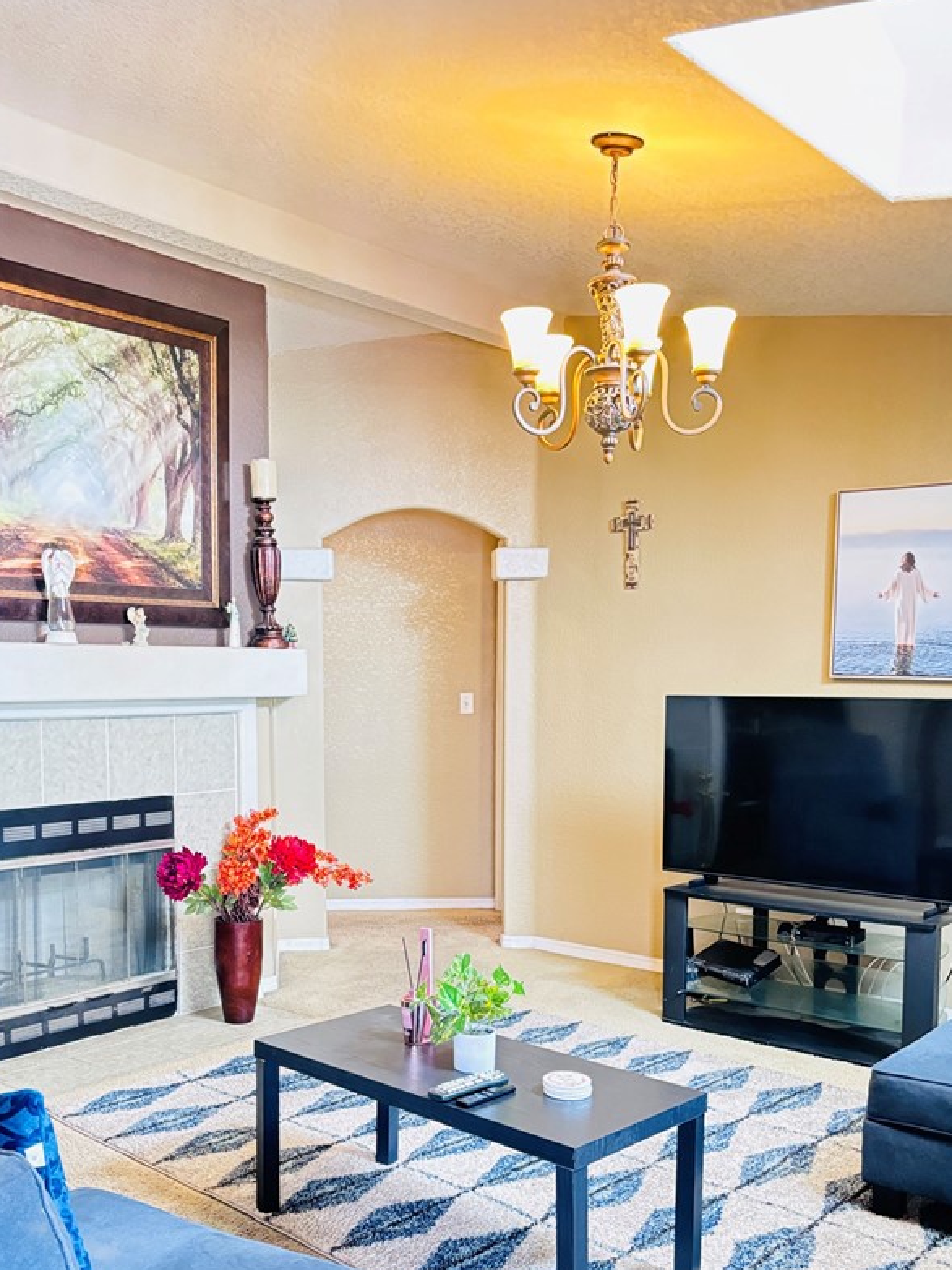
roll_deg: -1.1
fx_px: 1247
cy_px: 772
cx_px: 375
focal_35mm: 34
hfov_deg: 41.6
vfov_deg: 53.5
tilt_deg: -5.0
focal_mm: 5.96
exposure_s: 1/30
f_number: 1.6
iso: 500
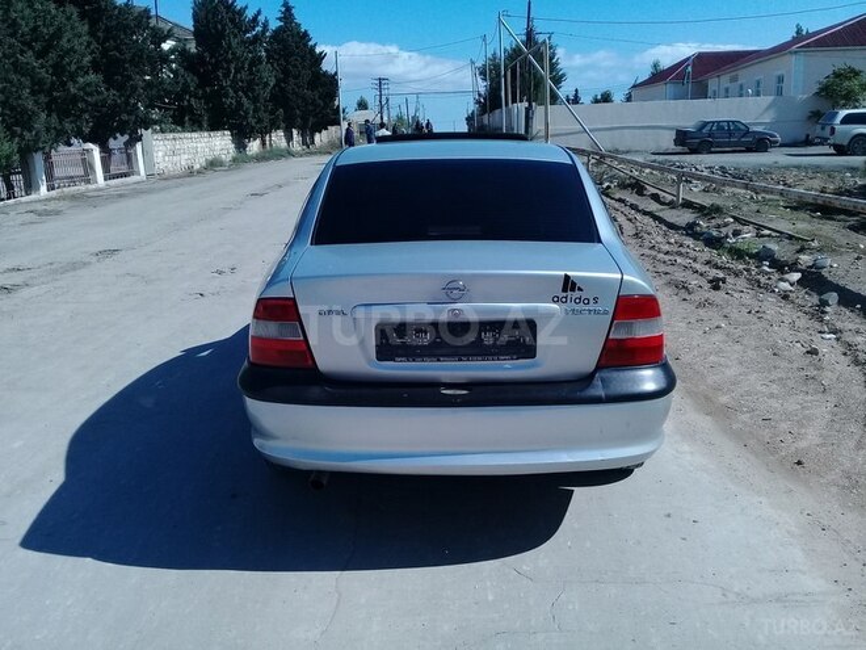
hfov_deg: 58.4
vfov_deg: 45.4
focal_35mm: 31
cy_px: 325
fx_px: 776
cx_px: 433
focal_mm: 3.3
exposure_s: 1/2016
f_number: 2.2
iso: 64
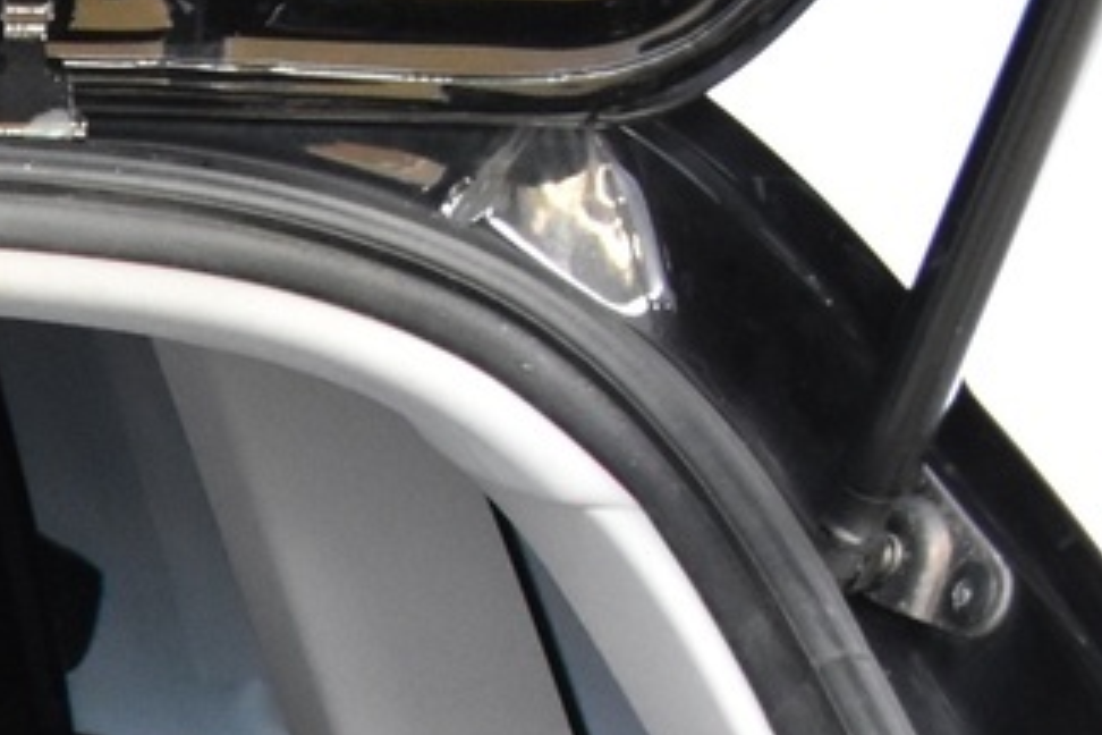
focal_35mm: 135
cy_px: 1742
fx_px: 4132
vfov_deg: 9.2
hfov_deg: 13.2
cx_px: -1092
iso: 2200
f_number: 3.5
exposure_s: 1/30
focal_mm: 18
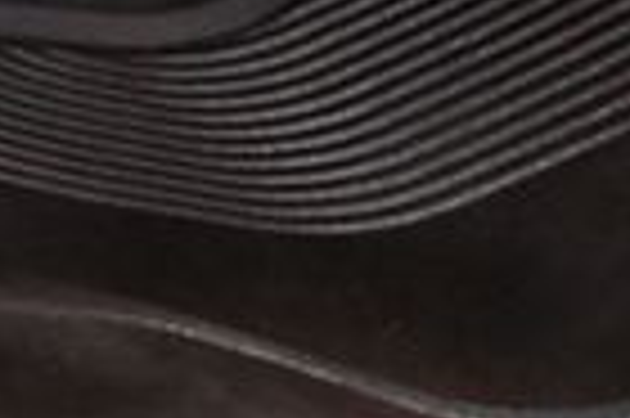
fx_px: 2884
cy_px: 701
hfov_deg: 11.2
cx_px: -662
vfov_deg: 8.1
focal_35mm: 165
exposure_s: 1/60
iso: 3200
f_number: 3.5
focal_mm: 18
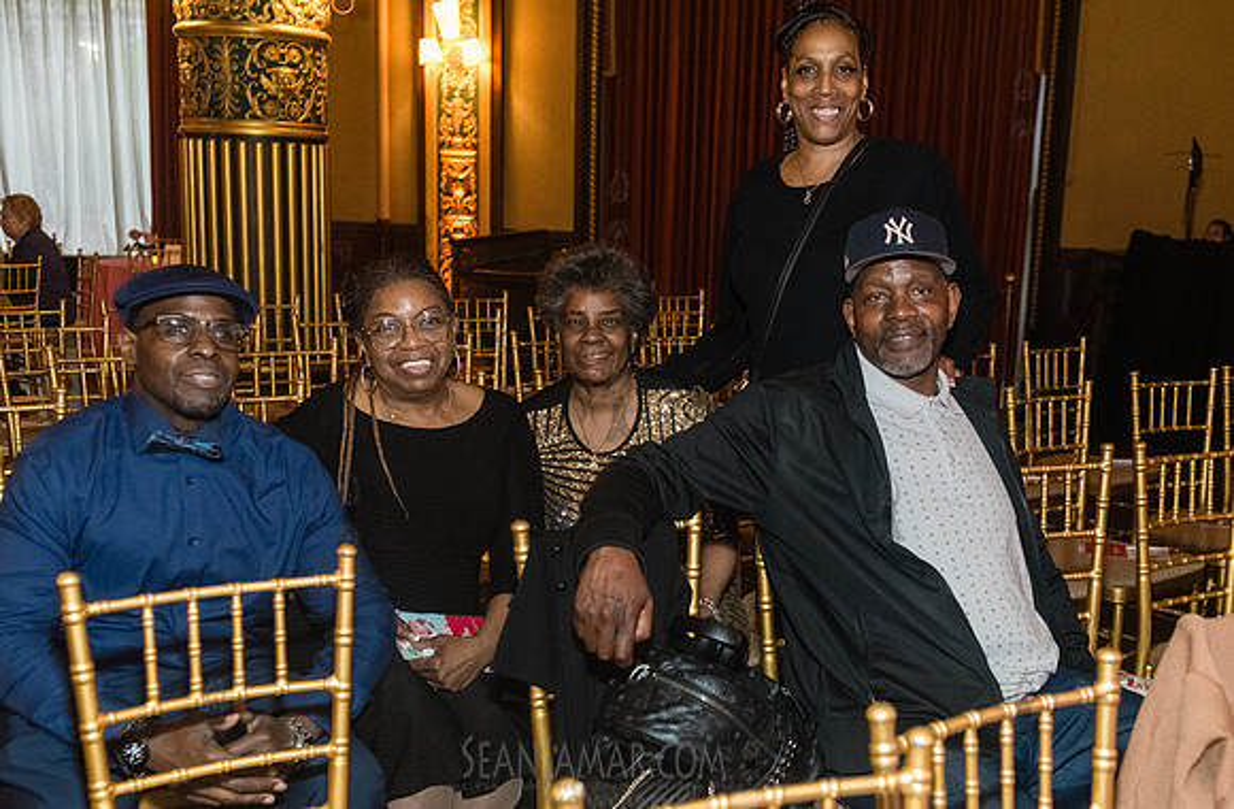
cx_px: 706
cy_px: 472
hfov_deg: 48.2
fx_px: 1374
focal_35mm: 40
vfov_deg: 32.7
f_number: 3.2
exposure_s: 1/200
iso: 5000
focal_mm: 35
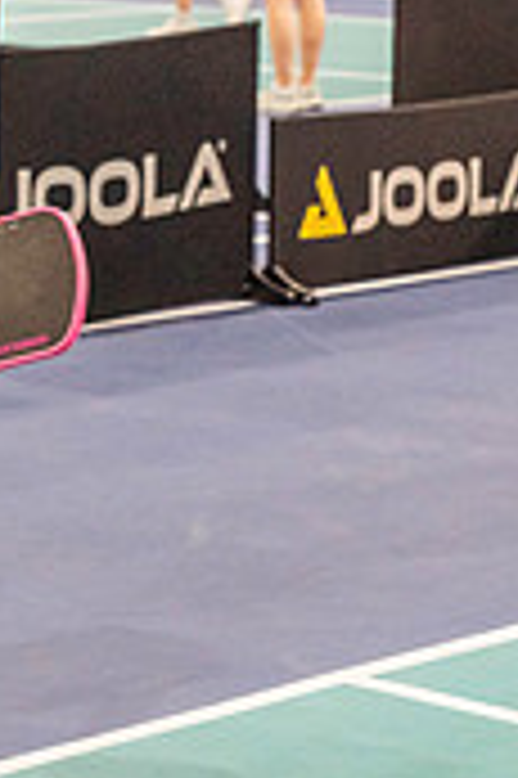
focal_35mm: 182
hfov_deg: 7.5
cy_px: 319
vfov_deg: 11.3
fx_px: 3936
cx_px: -63
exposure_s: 1/640
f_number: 4
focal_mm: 70
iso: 10000
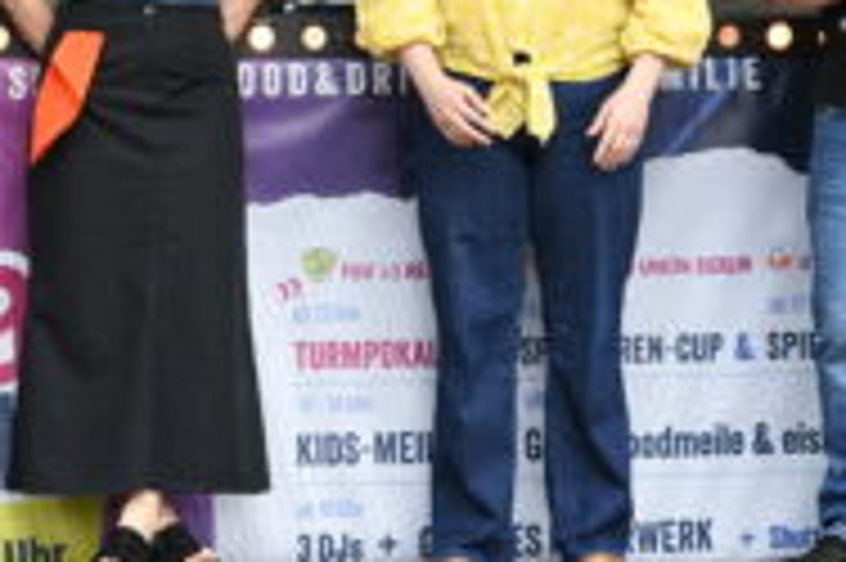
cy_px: -40
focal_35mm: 188
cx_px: 360
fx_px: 4414
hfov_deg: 10.9
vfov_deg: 7.3
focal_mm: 46
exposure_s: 1/1250
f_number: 2.8
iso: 640
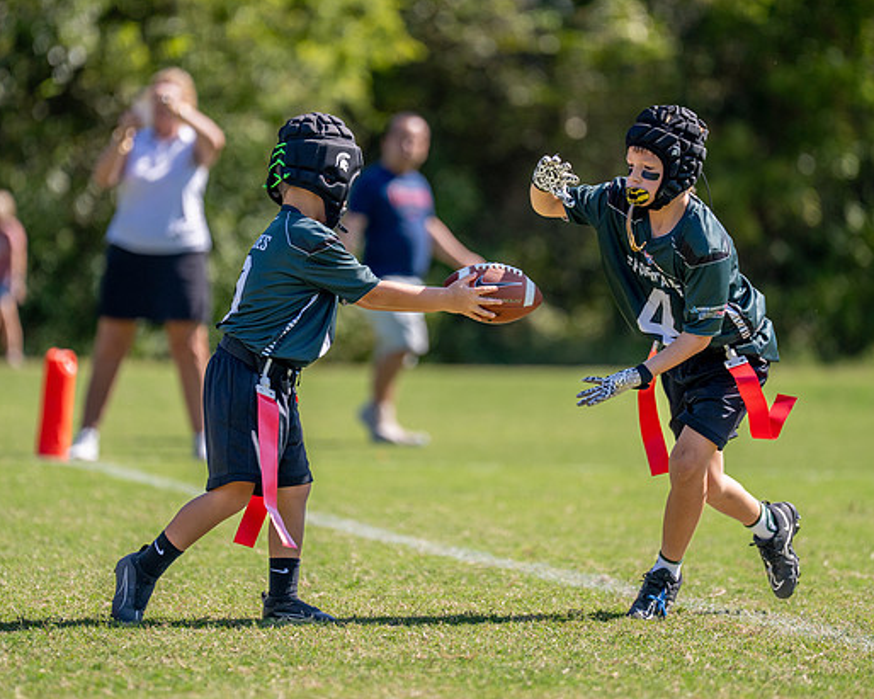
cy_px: 298
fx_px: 7034
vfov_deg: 5.7
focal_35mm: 272
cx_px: 420
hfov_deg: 7.1
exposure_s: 1/3200
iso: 200
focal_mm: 200
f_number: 2.8
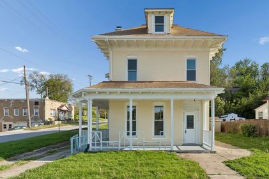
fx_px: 142
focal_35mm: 19
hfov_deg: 86.8
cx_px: 143
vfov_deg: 64.4
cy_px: 82
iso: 200
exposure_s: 1/640
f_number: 8
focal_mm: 16
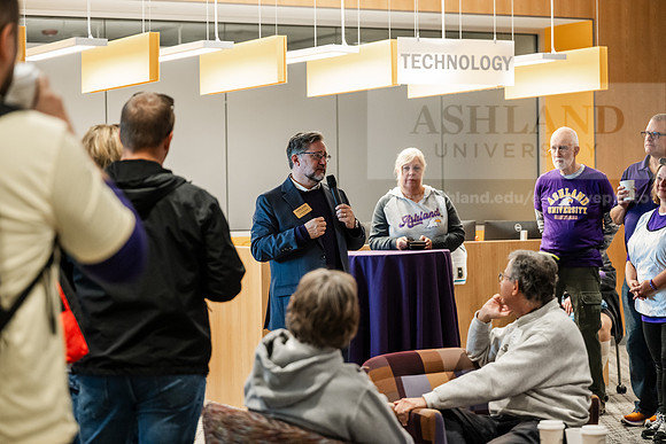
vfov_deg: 14.9
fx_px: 1702
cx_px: 333
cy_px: 222
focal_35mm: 92
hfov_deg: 22.1
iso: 3200
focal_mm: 92
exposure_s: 1/200
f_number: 3.2
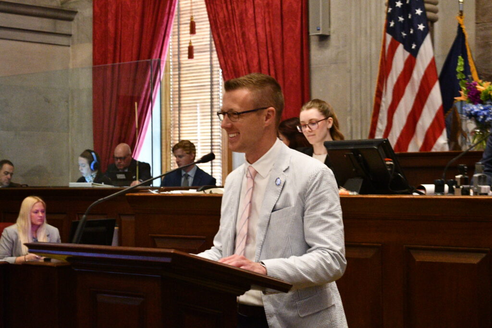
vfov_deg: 16.7
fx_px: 1121
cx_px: 246
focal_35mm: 82
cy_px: 164
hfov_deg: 24.8
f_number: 5.6
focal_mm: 55
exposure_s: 1/60
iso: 11400
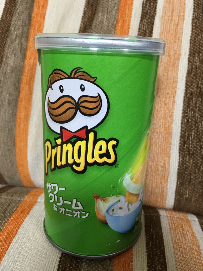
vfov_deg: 61.7
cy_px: 136
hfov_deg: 48.2
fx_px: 227
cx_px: 102
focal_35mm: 29
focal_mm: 4.15
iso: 80
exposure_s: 1/30
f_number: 2.2
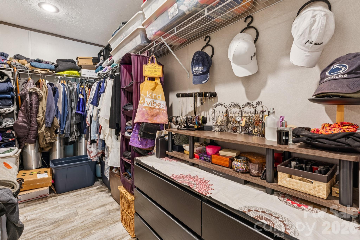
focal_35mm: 16
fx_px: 165
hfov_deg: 95.0
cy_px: 120
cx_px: 180
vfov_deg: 72.0
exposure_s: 6
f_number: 13
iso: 100
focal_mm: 16.5
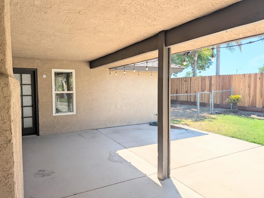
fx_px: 183
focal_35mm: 24
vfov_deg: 56.9
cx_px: 132
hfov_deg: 71.5
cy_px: 99
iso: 20
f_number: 1.68
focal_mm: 6.9
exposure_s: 1/1025
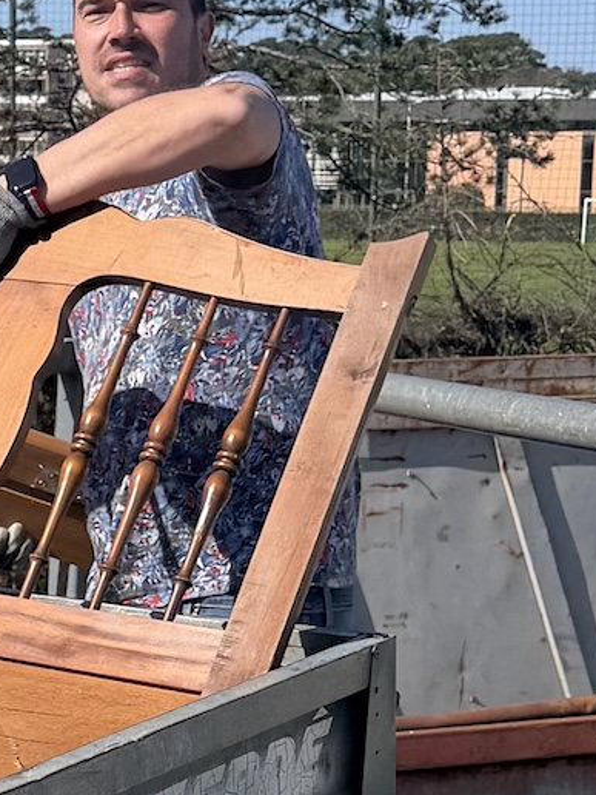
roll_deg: -0.9
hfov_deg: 12.4
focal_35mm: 119
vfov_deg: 16.3
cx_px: 100
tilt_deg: -11.7
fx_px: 2732
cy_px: 710
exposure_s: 1/4405
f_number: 1.78
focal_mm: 6.76
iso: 80
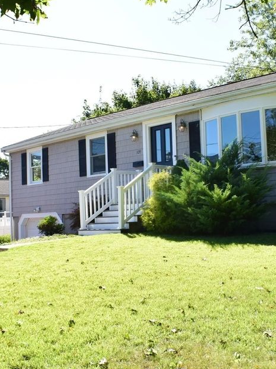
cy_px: 197
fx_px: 636
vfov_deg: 32.3
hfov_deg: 24.4
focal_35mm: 60
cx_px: 171
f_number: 10
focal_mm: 25
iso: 400
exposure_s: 1/250
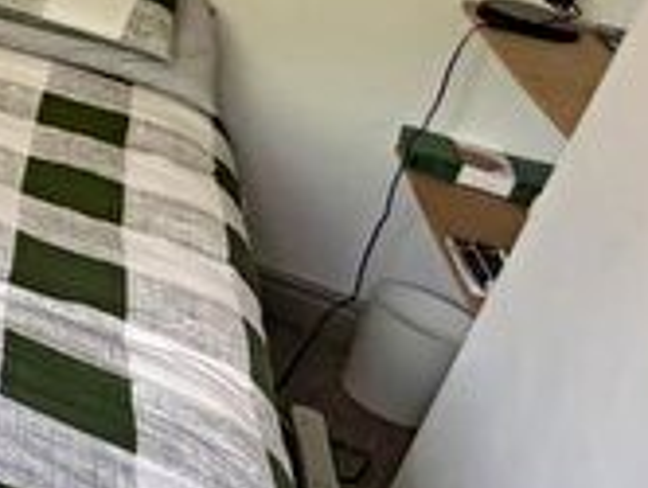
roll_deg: -6.9
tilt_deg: -17.6
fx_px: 1106
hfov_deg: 19.6
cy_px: -139
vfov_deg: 22.4
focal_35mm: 59
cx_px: -621
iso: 200
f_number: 2.2
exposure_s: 1/121
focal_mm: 2.22
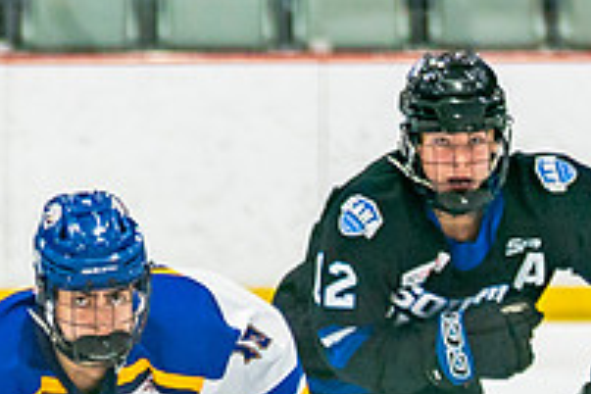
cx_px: -27
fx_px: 15233
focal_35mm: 928
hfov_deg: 2.2
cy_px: 664
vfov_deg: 1.5
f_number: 2.8
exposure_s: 1/640
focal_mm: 135
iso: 400
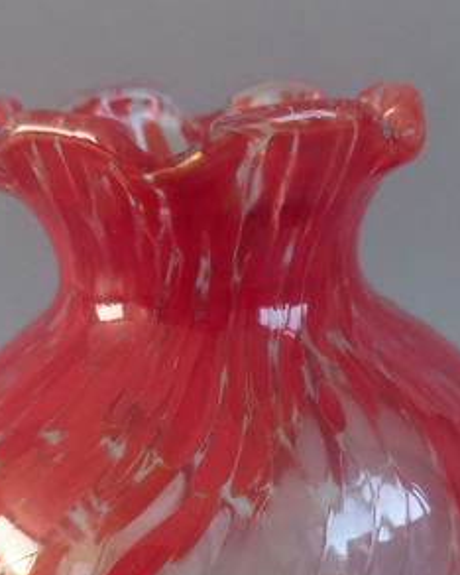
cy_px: 509
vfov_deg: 31.6
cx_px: 226
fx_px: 969
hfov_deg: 26.7
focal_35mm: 57
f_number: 2
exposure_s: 1/60
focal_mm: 4.6
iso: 125
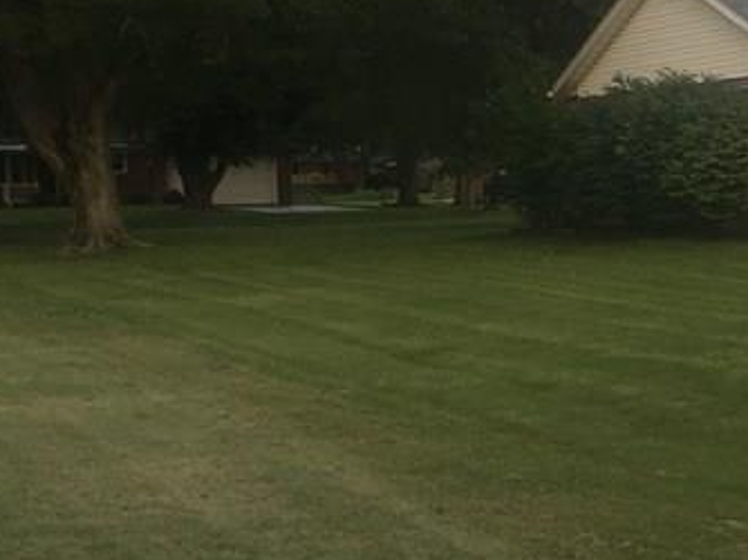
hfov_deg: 20.1
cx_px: 988
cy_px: 264
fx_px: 1922
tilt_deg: -0.9
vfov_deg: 16.6
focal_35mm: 89
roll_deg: +0.3
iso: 40
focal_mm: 4.15
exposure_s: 1/120
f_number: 2.2
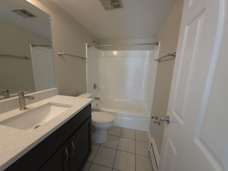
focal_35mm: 13
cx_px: 114
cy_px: 86
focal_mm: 2.2
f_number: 1.9
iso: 80
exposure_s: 1/30
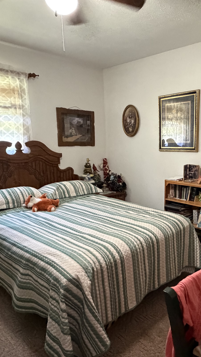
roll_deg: +1.2
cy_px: 191
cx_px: 151
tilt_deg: -11.6
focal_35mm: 27
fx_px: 256
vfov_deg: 69.8
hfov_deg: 41.6
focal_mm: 2.22
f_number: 2.2
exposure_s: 1/60
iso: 1000
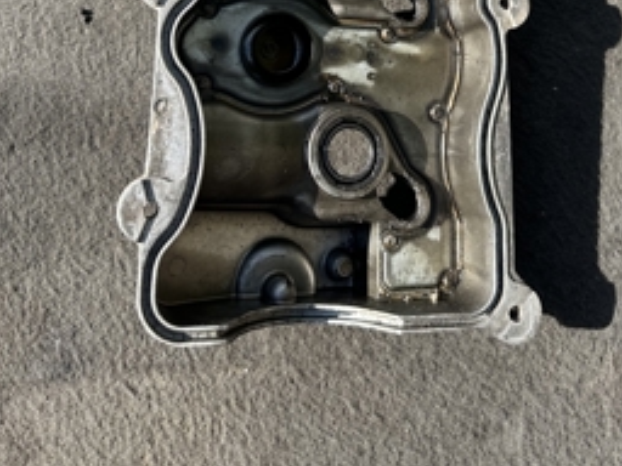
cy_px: -92
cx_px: 346
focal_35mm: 45
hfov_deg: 42.0
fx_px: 809
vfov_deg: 28.1
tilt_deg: -69.6
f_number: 1.78
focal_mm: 6.86
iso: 80
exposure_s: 1/779
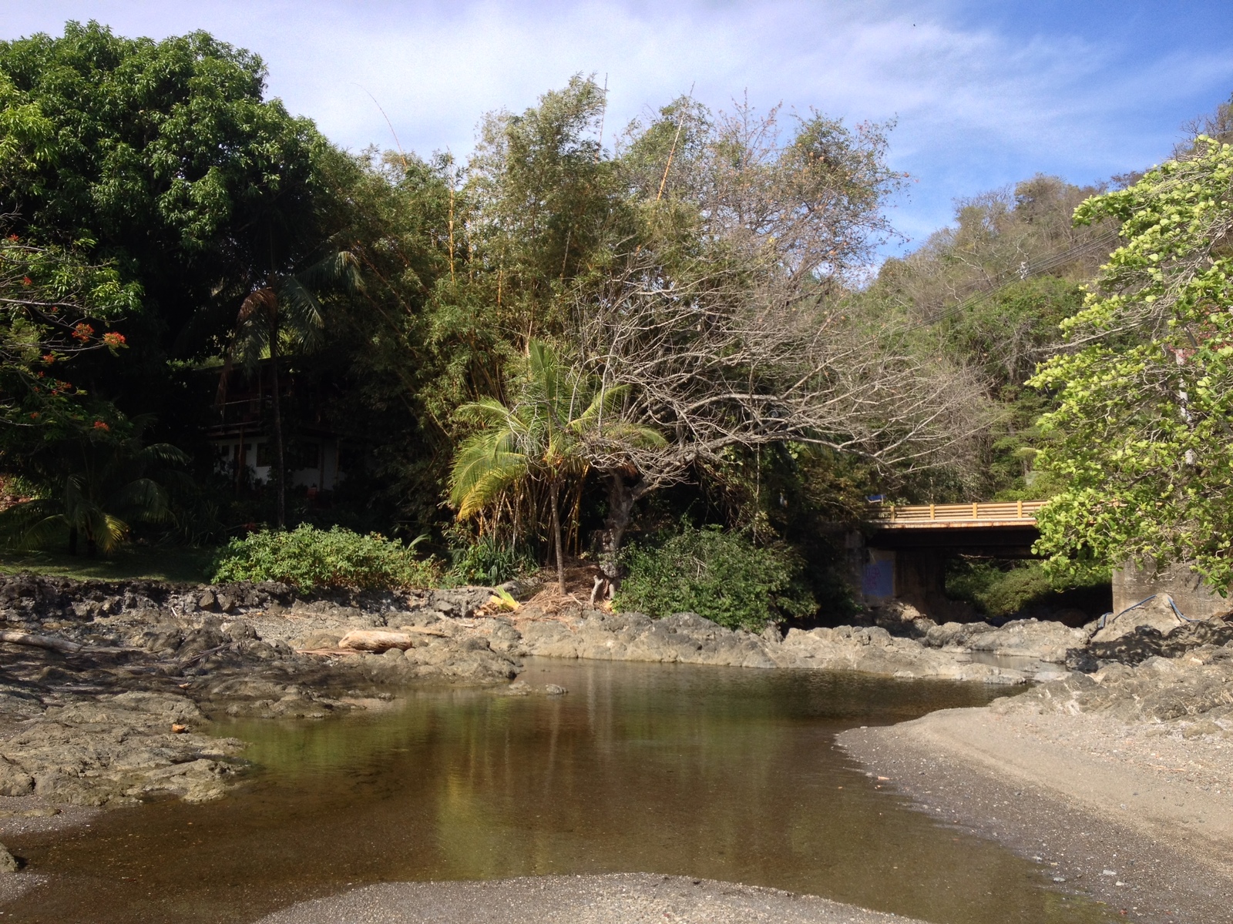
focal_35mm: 35
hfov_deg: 52.6
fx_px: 1247
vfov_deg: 40.7
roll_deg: -0.5
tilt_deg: +3.9
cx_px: 616
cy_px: 462
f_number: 2.4
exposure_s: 1/1022
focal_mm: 4.28
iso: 50
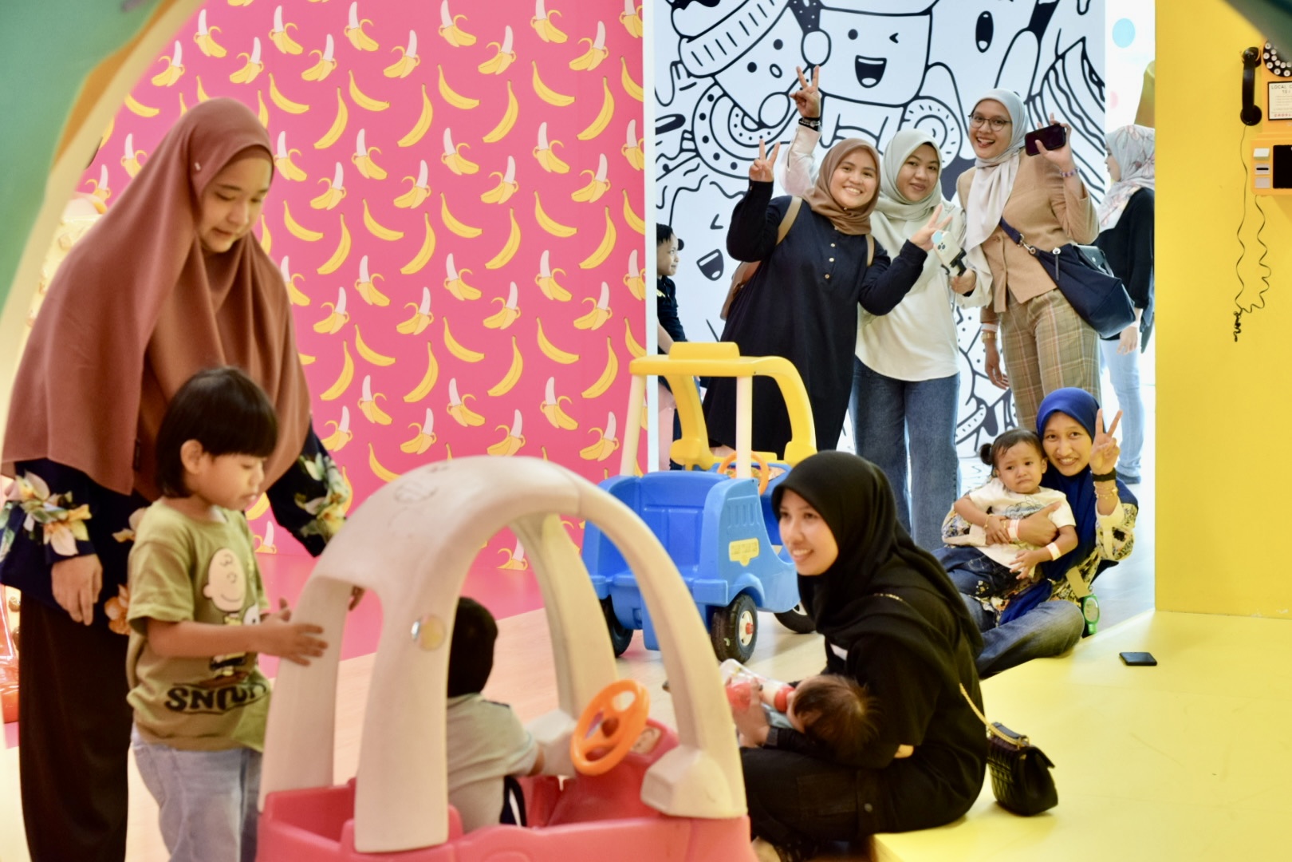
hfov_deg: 27.0
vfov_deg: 18.2
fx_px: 2691
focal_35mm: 75
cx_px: 646
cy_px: 431
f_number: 5.6
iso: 1000
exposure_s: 1/125
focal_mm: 50
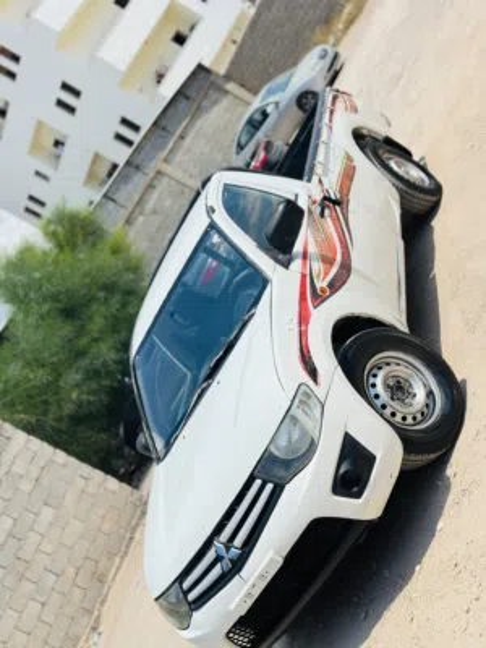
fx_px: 899
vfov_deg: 39.7
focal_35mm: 48
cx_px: 243
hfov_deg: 30.3
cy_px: 324
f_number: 1.78
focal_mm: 6.86
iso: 100
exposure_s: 1/8197
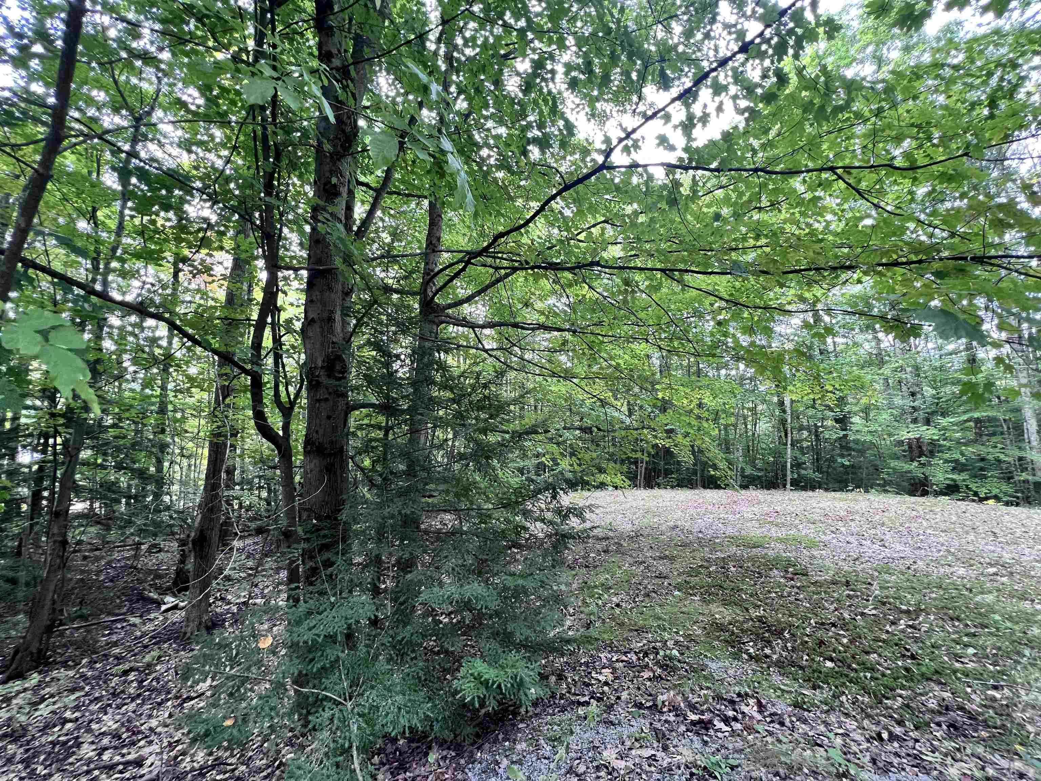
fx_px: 391
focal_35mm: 13
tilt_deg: +5.9
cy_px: 390
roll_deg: +2.7
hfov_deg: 106.2
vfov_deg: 89.9
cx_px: 520
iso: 160
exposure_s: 1/99
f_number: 1.8
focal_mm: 1.57
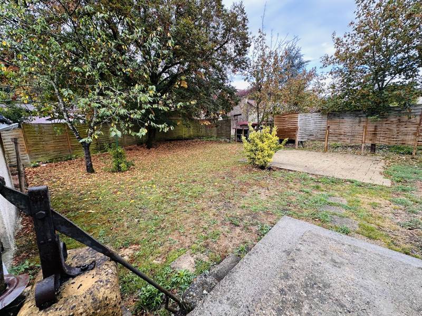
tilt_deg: -9.1
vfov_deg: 85.7
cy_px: 158
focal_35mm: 14
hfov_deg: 102.1
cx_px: 211
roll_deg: +2.5
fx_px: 171
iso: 40
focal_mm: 2.22
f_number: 2.2
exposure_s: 1/111
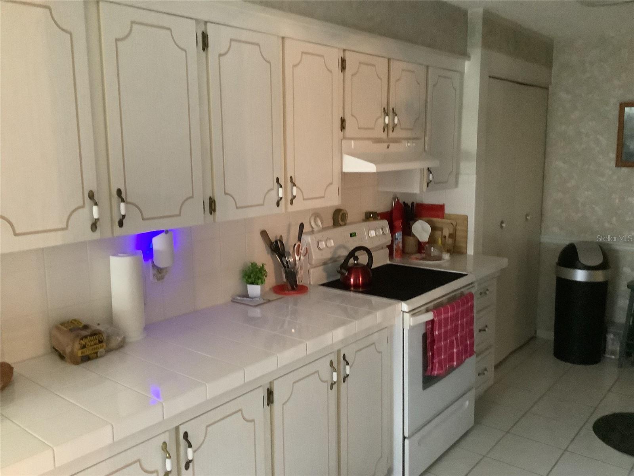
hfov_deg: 58.4
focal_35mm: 31
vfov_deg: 45.4
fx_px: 568
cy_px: 238
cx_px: 317
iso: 640
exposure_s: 1/30
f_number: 2.4
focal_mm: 3.3
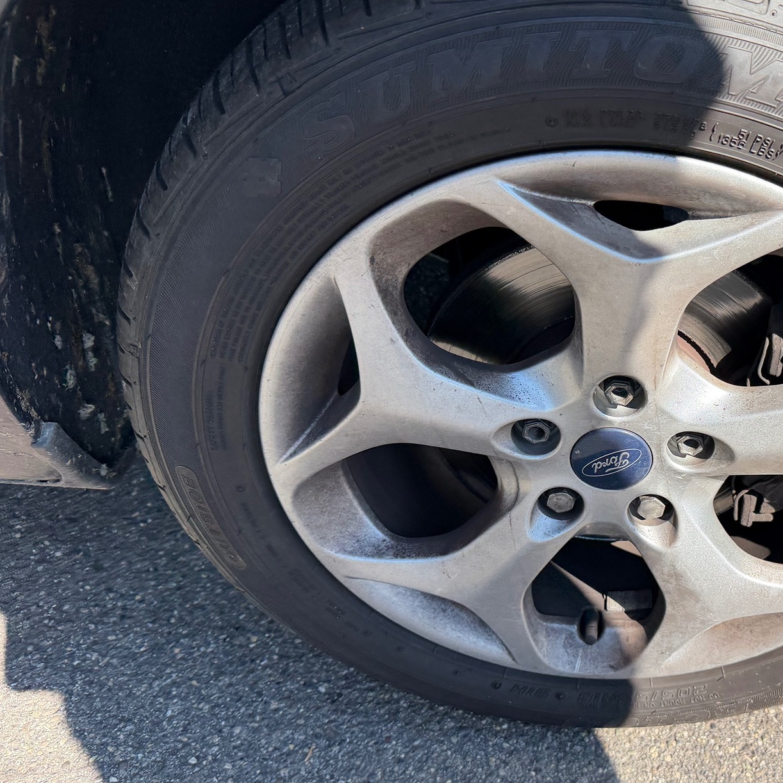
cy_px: 428
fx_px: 896
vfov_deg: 47.2
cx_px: 639
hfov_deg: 44.6
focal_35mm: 35
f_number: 1.78
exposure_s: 1/1585
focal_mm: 6.76
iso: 100
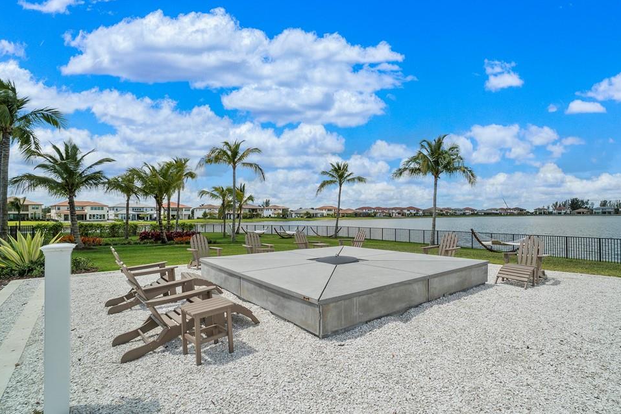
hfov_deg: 93.1
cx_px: 336
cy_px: 213
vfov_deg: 70.4
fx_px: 293
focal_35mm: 17
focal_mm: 10
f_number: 11
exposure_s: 1/320
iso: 100
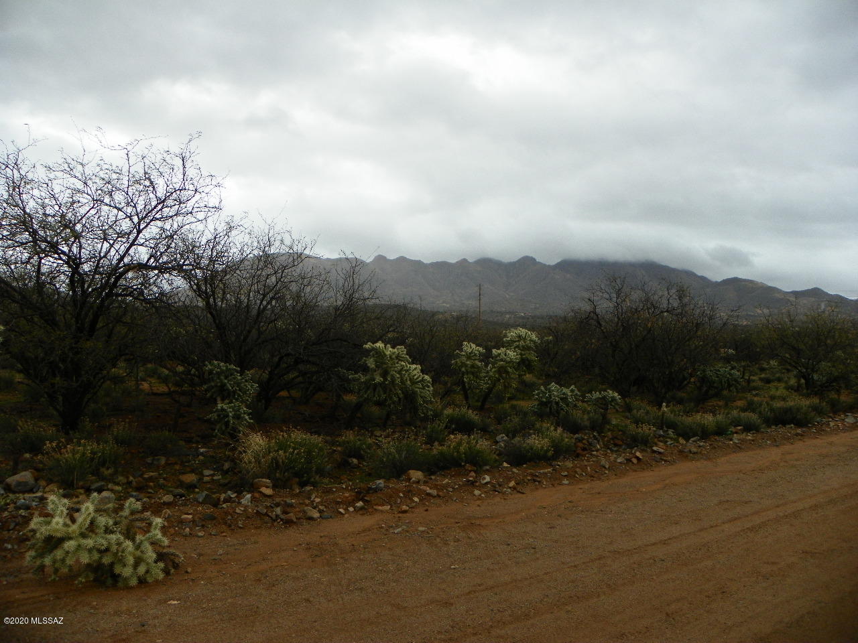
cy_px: 322
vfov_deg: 53.1
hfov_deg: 67.3
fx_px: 644
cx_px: 429
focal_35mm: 26
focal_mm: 4.6
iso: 64
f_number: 2.8
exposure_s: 1/125
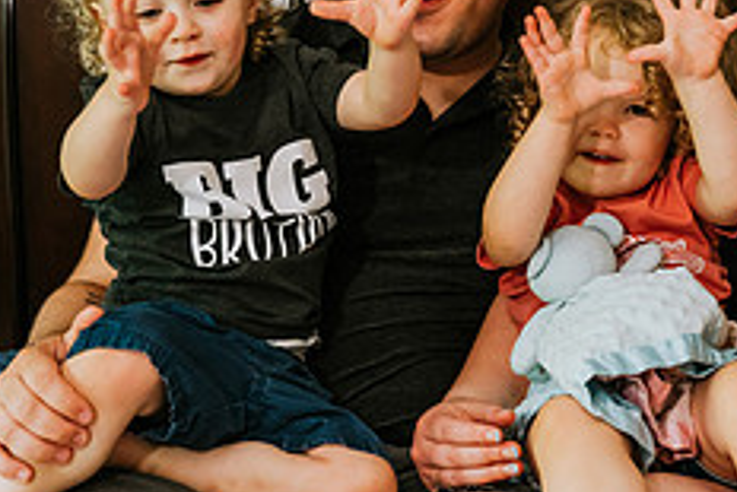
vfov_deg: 15.2
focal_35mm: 90
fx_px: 1844
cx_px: 508
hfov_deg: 22.5
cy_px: 135
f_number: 3.2
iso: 1250
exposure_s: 1/250
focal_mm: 36
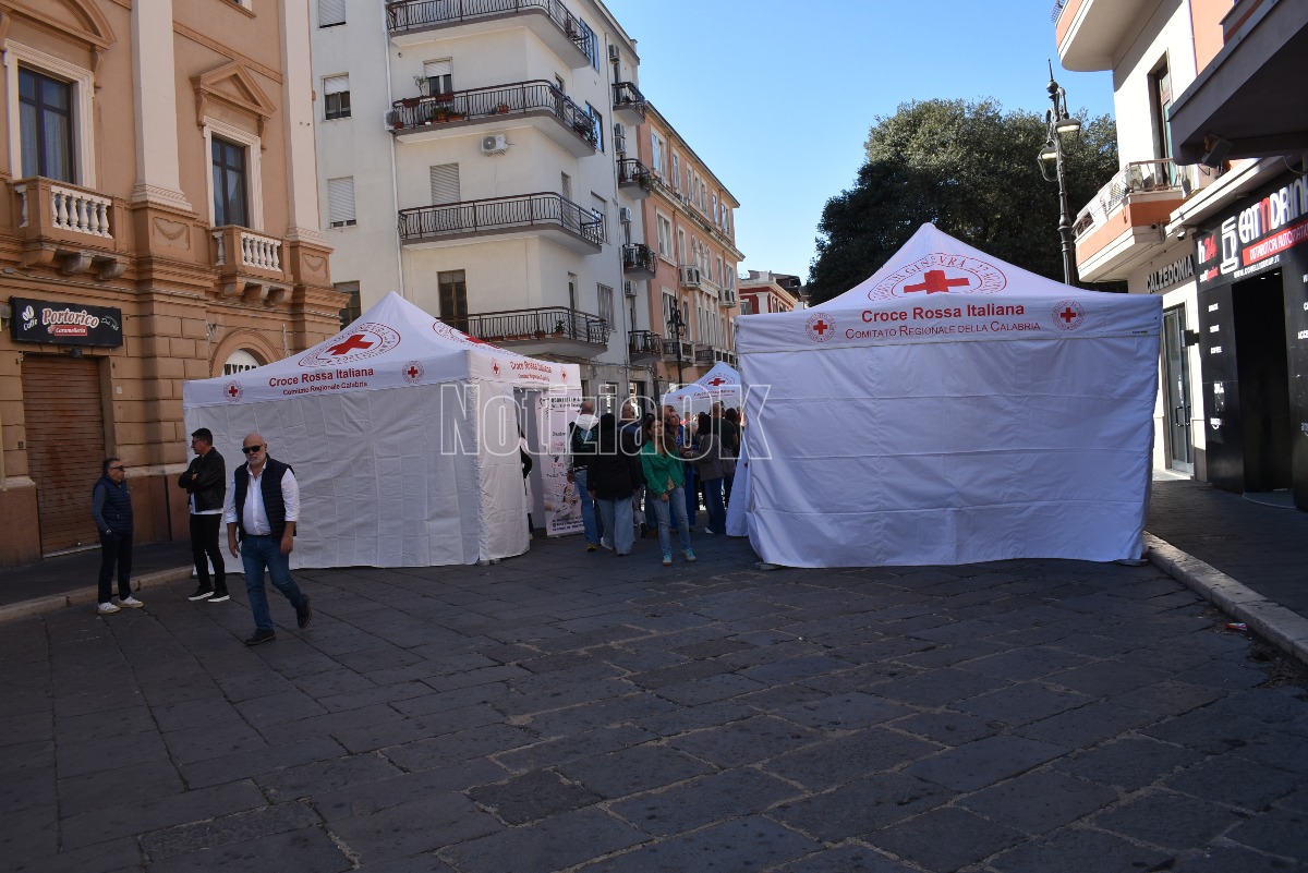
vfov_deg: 48.0
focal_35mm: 27
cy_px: 436
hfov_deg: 67.4
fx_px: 981
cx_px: 654
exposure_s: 1/250
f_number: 8
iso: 160
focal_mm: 18
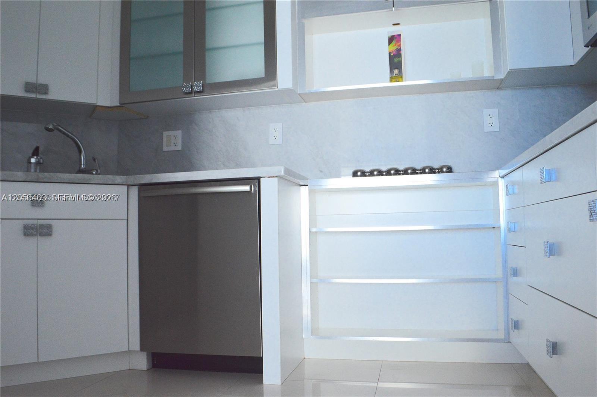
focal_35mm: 27
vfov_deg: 47.8
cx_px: 298
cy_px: 198
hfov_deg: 67.4
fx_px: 447
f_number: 8
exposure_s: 1/80
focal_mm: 18
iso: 1600
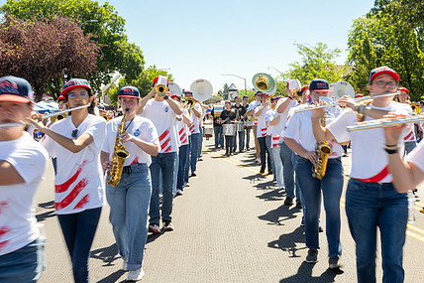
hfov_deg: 32.9
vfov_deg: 22.2
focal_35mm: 61
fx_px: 718
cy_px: 95
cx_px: 229
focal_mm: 45
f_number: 16
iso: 100
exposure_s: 1/20
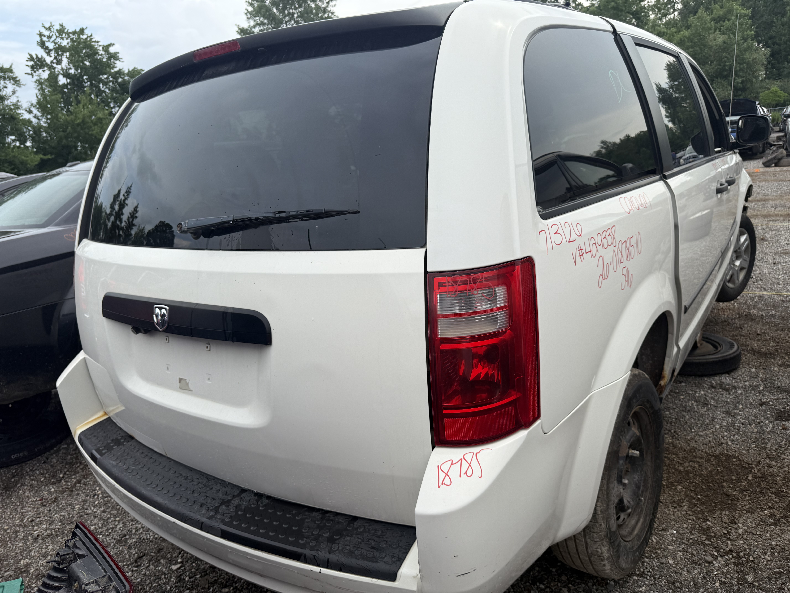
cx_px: 395
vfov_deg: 56.8
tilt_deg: -14.8
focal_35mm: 24
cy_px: 296
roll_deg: +5.9
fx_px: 548
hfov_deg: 71.6
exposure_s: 1/2370
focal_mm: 6.76
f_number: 1.78
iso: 80
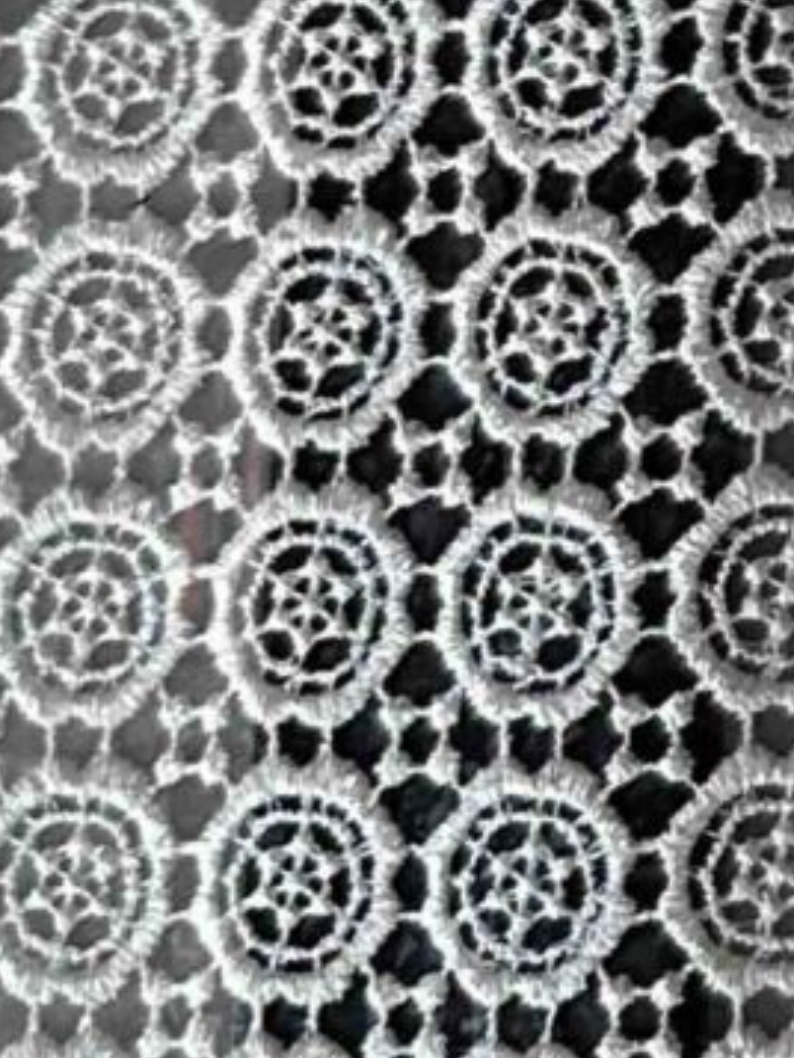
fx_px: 5257
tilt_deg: -76.8
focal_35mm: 172
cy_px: -771
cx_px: 2379
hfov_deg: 7.6
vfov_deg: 10.8
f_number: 1.78
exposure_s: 1/121
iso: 125
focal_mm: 6.86
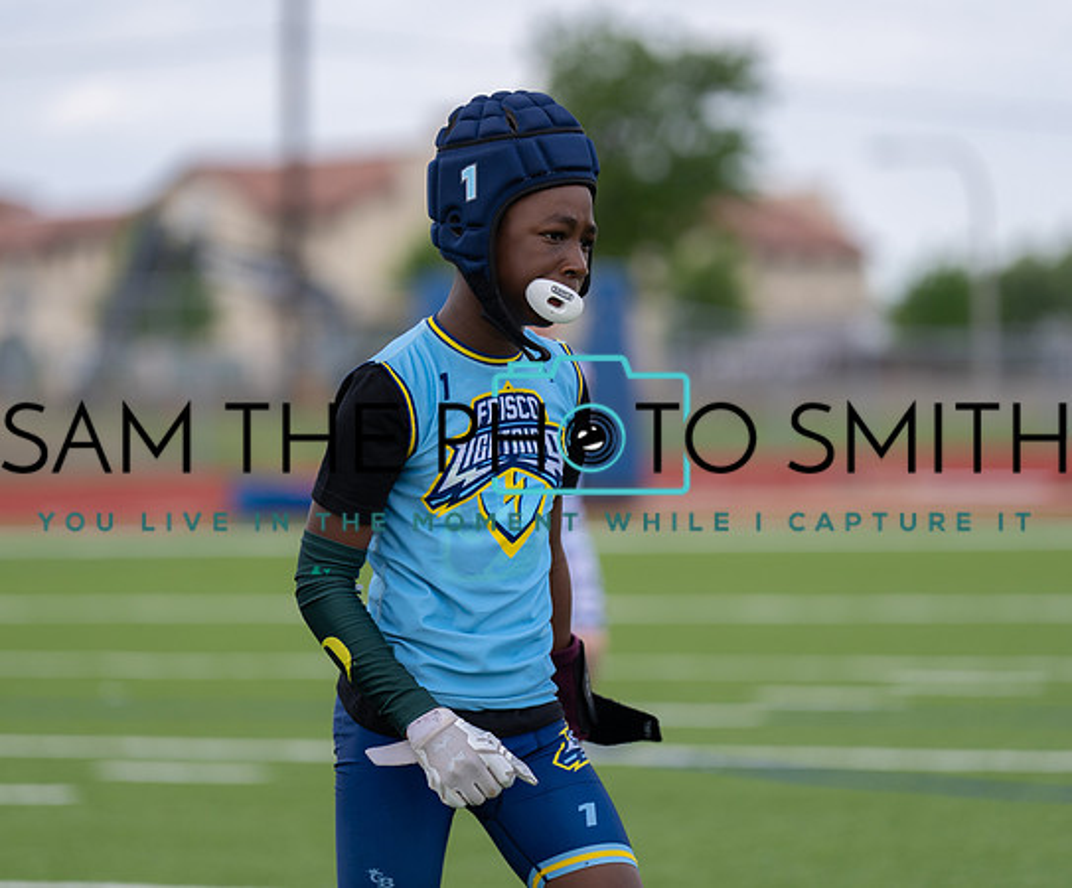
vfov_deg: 7.7
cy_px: 402
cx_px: 473
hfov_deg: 9.3
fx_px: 6587
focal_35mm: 205
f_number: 2.8
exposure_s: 1/1000
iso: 100
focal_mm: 157
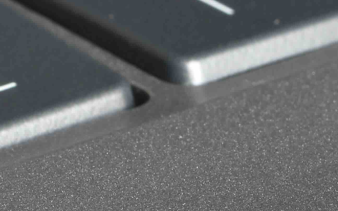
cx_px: 163
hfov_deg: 5.3
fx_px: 3647
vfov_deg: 3.3
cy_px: 249
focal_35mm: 396
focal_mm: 60
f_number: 18
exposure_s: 2.5
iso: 100
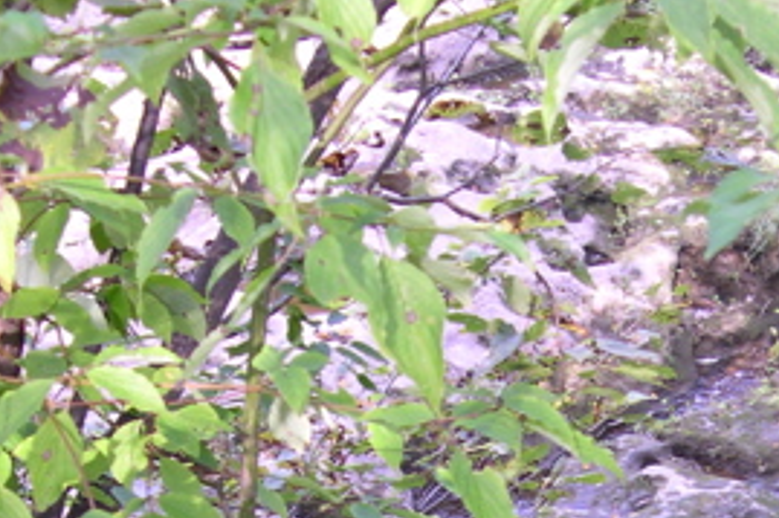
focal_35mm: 98
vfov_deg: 13.4
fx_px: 2119
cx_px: 657
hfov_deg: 20.5
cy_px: 700
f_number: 2.8
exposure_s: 1/71.4
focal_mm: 8
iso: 100
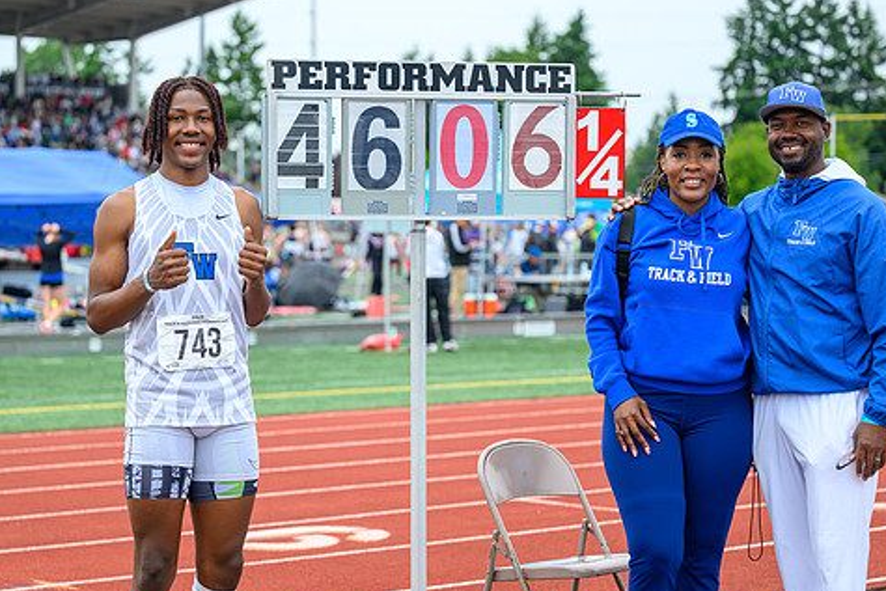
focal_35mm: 97
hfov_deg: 21.0
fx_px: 2388
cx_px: 409
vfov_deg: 14.1
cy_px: 309
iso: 560
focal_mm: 70
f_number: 2.8
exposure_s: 1/2500
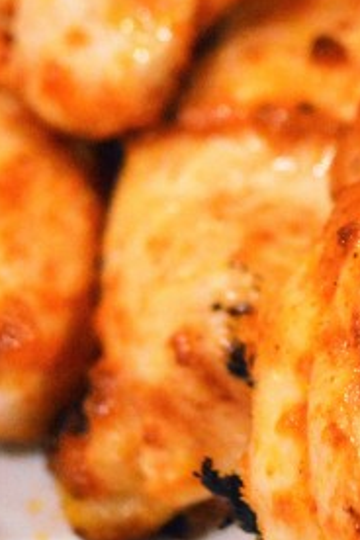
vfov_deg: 11.5
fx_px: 2670
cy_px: 25
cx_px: 377
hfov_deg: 7.7
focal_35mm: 178
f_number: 4.8
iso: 3200
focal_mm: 32
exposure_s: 1/125
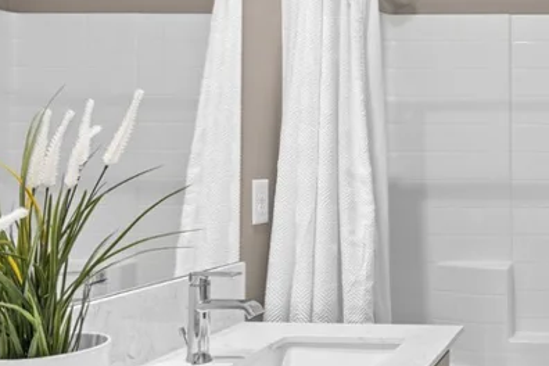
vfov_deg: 30.5
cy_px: 167
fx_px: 671
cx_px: 599
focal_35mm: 44
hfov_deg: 37.5
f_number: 8
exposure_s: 1/2
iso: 400
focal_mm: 17
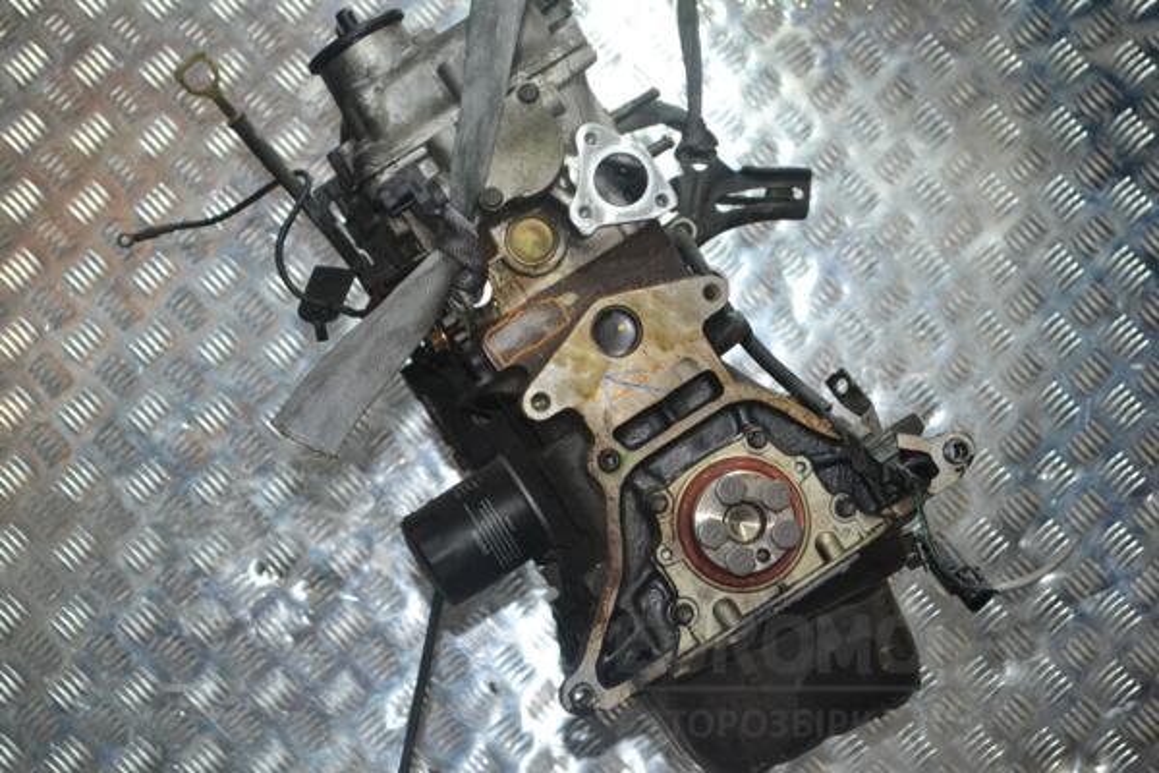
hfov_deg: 24.6
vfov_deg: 16.6
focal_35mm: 82
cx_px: 580
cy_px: 386
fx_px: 2656
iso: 2000
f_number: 5.6
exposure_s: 1/60
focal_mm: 55
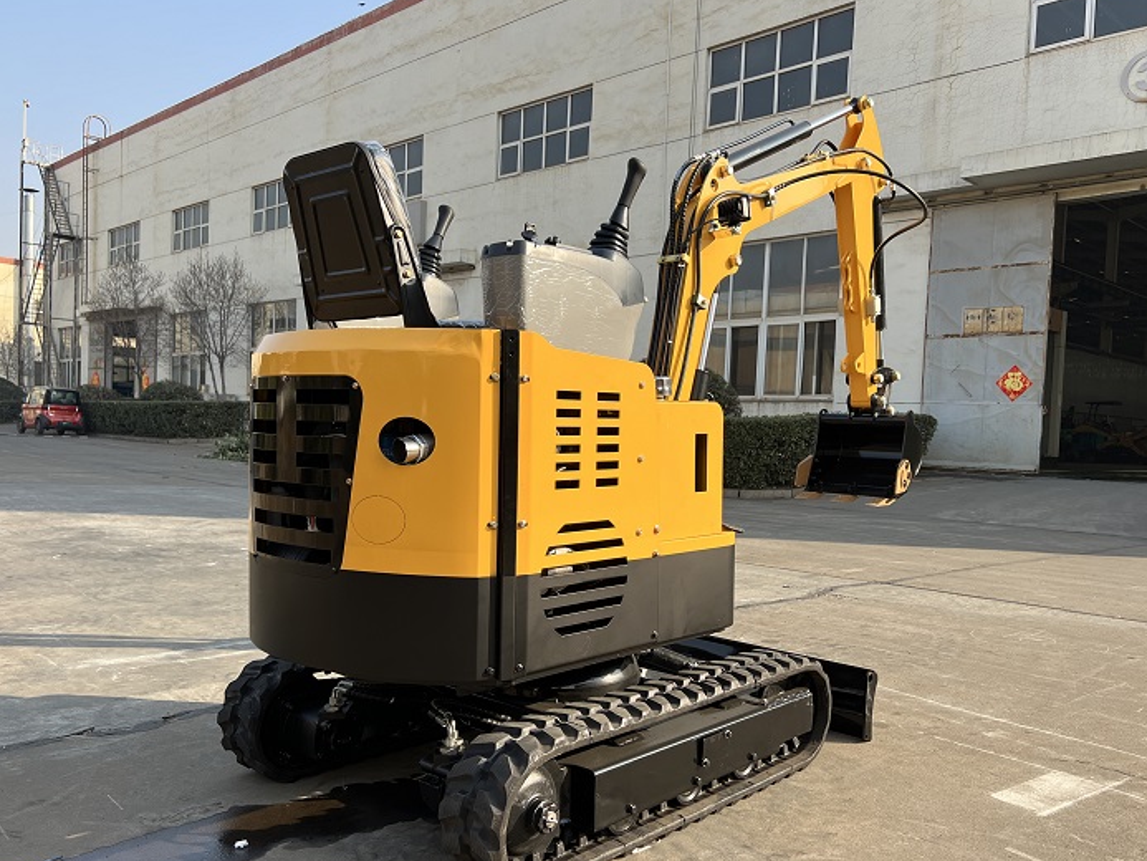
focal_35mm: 30
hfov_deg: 59.9
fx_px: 994
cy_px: 475
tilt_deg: -2.5
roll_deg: -2.3
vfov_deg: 46.7
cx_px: 596
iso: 50
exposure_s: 1/1698
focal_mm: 5.7
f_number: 1.5
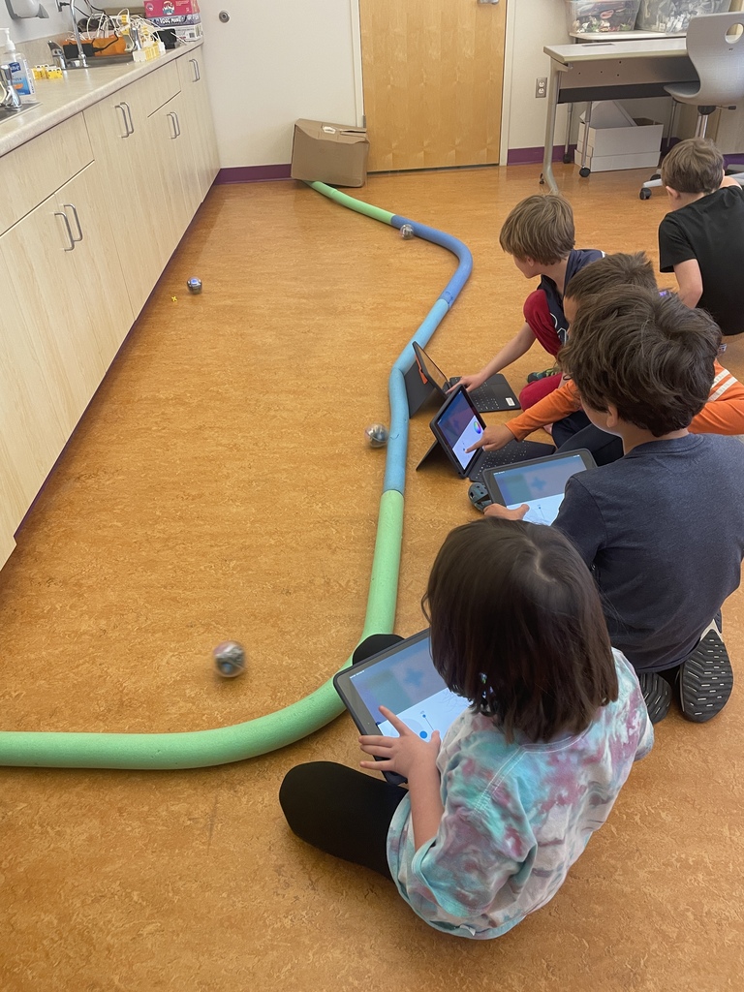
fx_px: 745
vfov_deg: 67.3
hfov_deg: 53.1
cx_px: 372
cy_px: 496
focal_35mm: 26
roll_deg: +3.7
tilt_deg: -34.8
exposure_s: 1/60
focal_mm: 4.2
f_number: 1.6
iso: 100
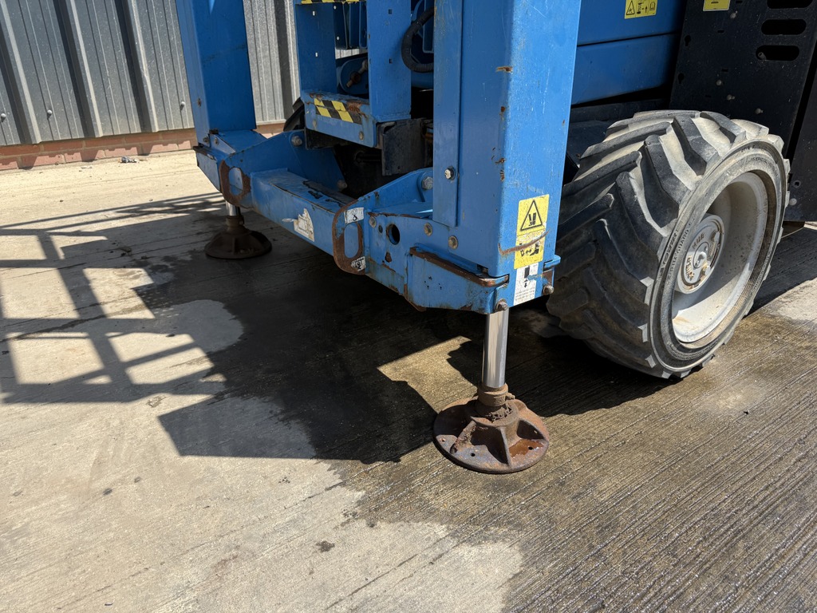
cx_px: 408
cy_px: 306
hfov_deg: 71.6
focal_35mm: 24
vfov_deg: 56.8
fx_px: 566
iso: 80
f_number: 1.78
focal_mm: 6.76
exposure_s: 1/2445
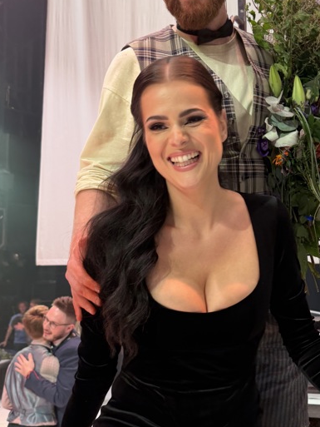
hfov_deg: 33.0
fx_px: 530
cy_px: 225
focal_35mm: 43
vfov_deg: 43.8
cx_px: 235
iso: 125
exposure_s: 1/50
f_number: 1.78
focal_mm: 6.76
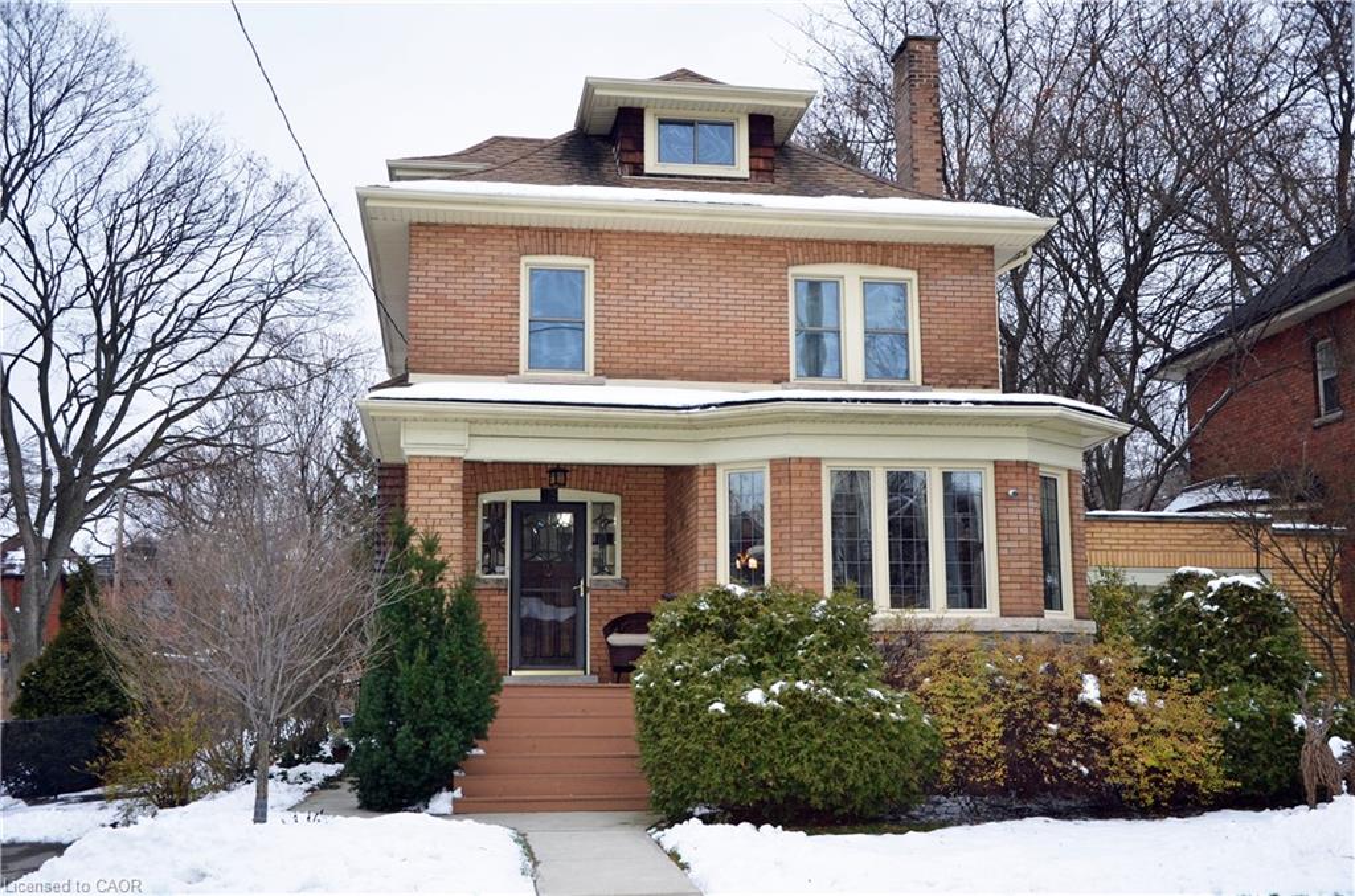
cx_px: 678
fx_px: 1464
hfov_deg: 49.7
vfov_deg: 34.0
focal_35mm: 39
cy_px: 448
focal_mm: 26
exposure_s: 1/125
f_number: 4
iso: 400
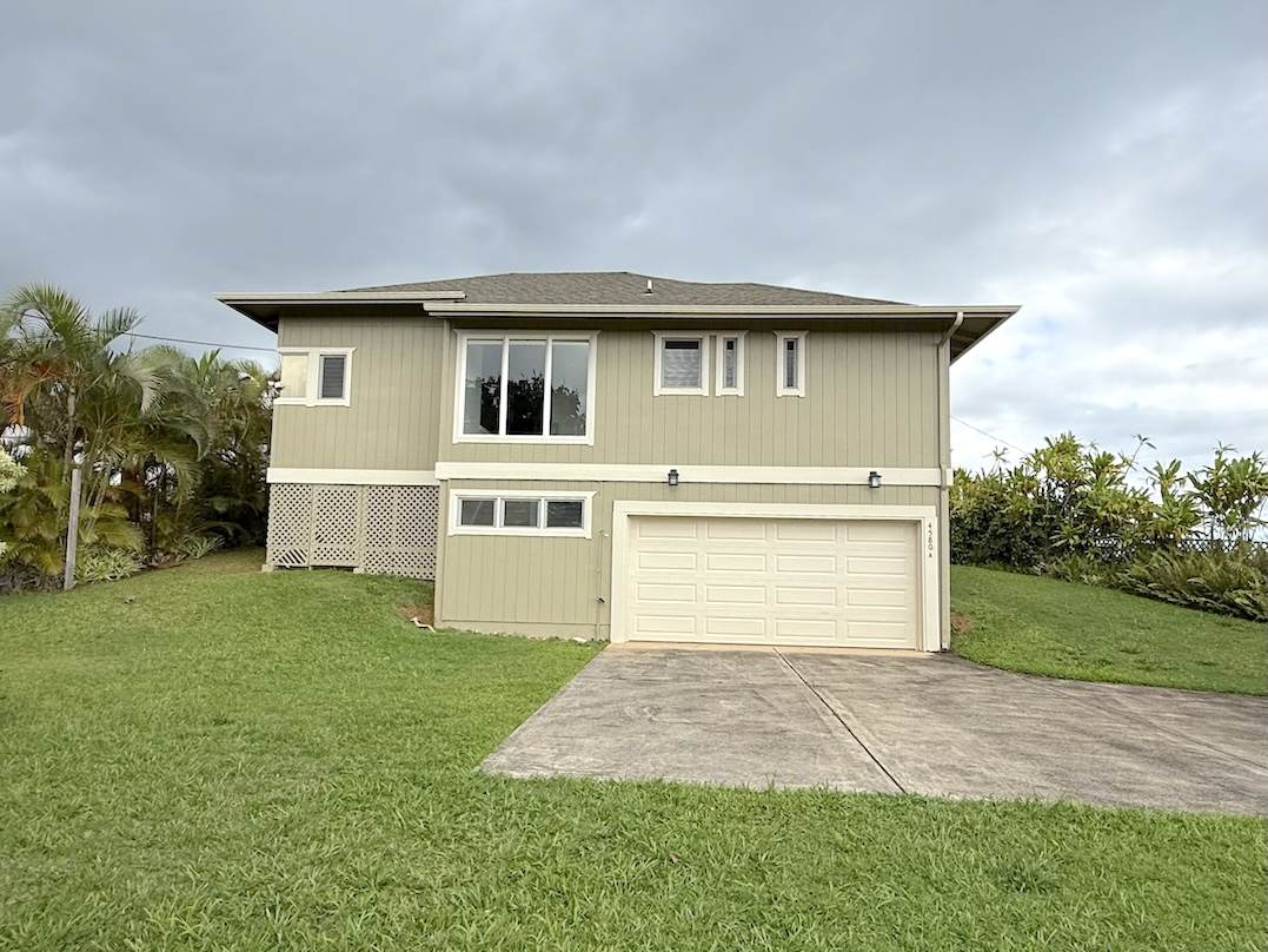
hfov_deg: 102.1
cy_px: 476
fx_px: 513
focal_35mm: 14
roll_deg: +1.2
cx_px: 634
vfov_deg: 85.7
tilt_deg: +5.1
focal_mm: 2.22
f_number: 2.2
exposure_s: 1/820
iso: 50
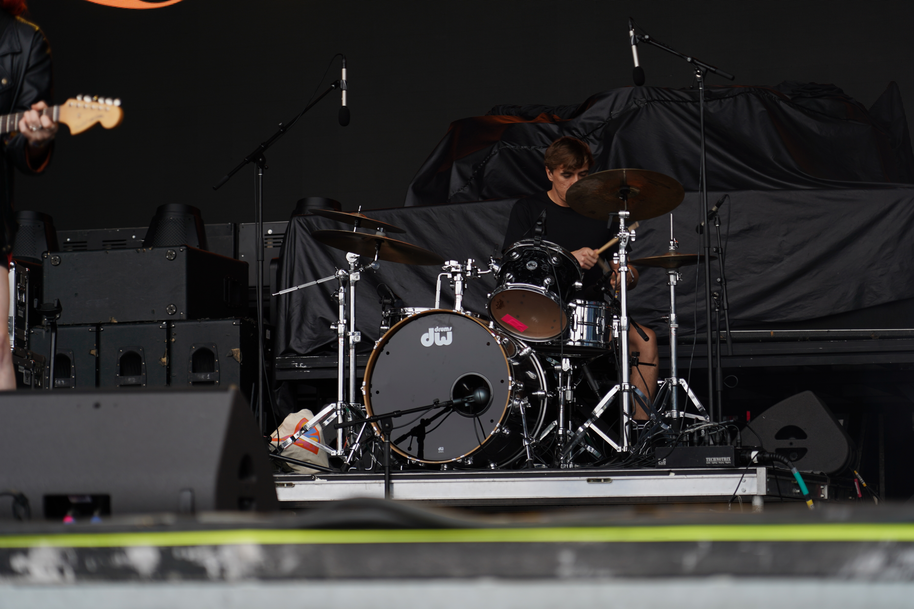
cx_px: 457
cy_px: 304
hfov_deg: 19.5
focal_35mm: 105
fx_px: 2666
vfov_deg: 13.0
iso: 160
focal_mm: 105
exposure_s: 1/125
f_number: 4
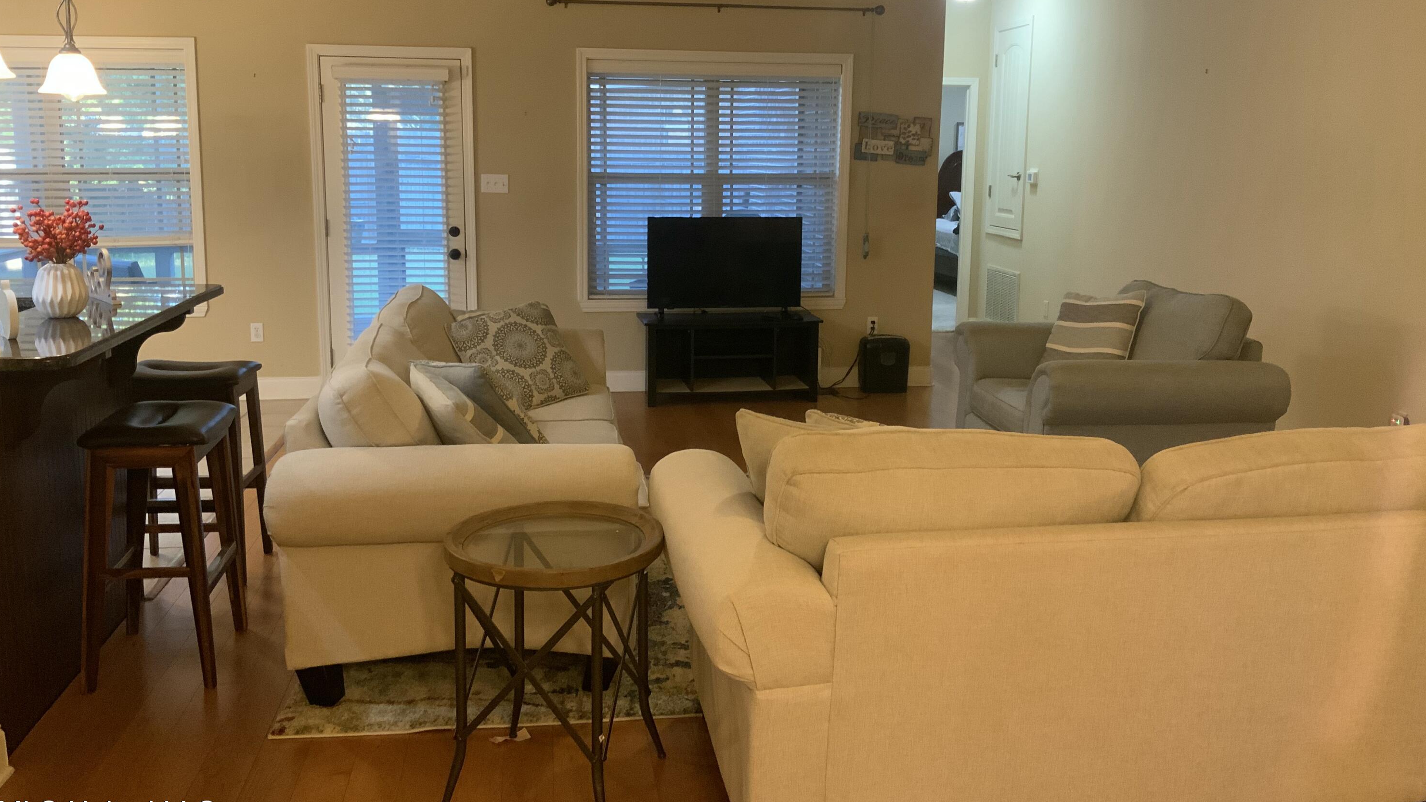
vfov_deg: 36.5
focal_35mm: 32
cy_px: 321
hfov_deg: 61.0
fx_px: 1210
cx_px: 716
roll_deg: -1.3
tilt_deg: -8.4
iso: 200
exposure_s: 1/40
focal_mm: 3
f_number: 1.8
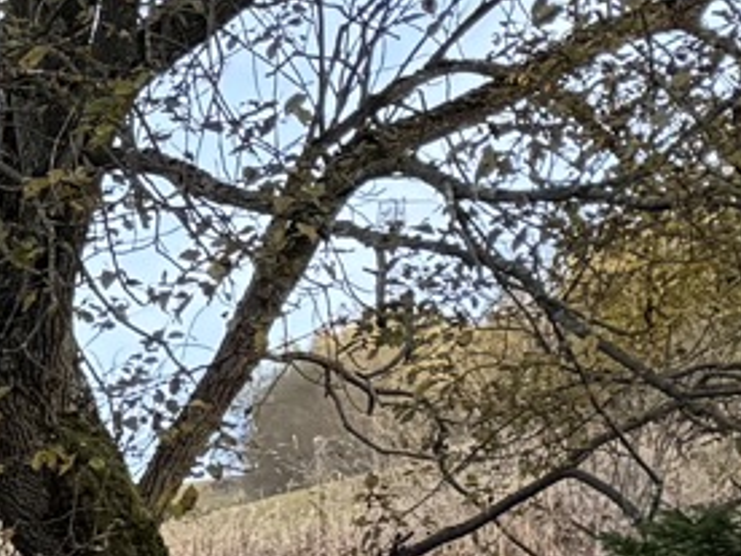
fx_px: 3575
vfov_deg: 8.1
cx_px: -1689
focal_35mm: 167
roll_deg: +0.1
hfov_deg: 8.9
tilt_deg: -4.6
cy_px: 1432
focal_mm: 6.76
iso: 80
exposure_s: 1/210
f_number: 1.78
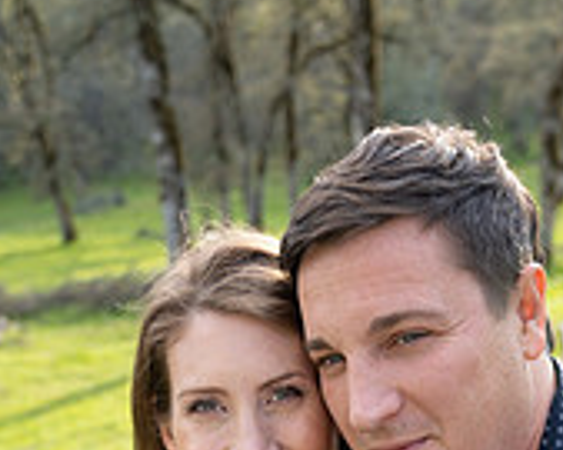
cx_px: 363
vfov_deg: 20.6
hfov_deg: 31.3
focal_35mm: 60
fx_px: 999
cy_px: 723
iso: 200
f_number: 2.8
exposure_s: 1/250
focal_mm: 24
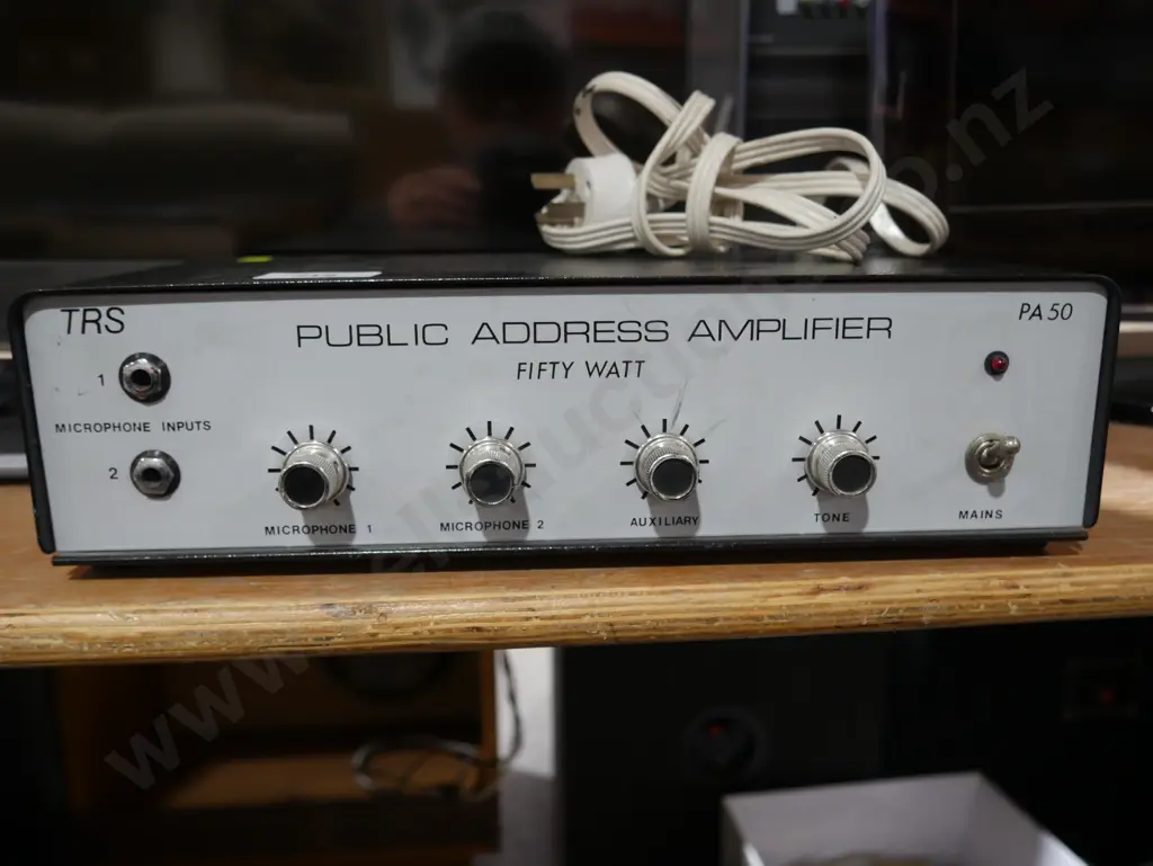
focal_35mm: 30
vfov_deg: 46.8
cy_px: 433
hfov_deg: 59.9
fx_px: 1000
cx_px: 576
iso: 640
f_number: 3.6
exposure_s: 1/60
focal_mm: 15
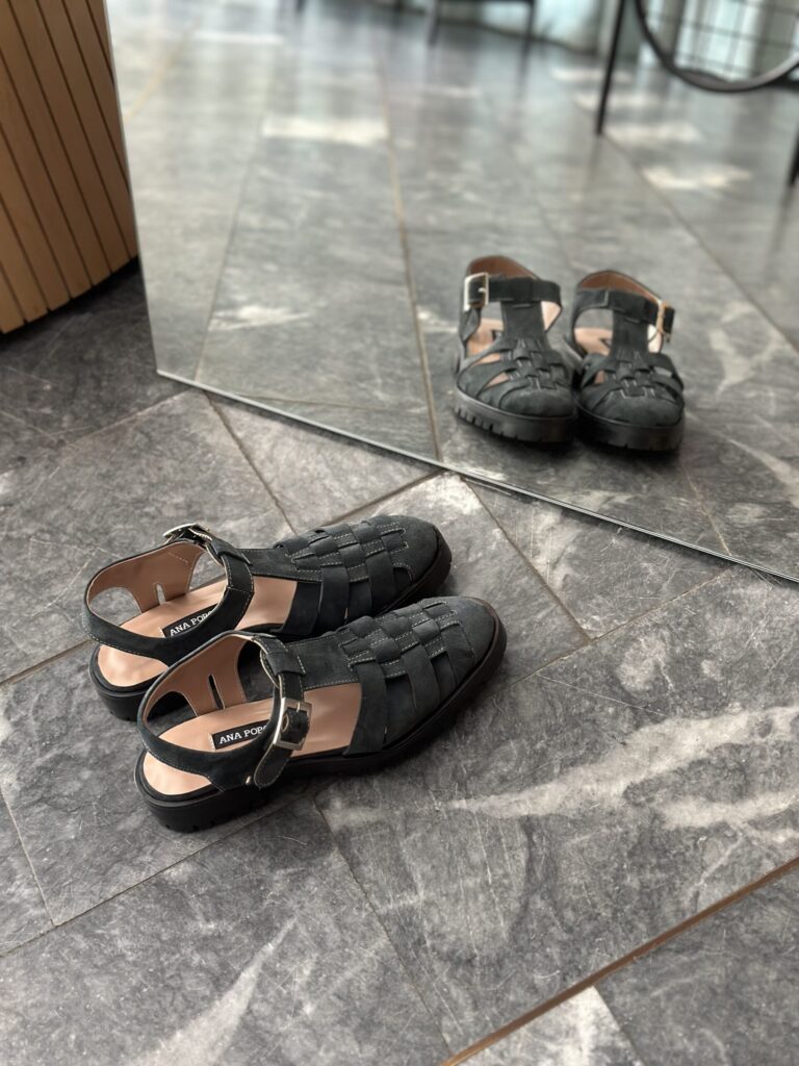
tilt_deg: -50.6
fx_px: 1477
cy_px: 533
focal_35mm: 48
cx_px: 400
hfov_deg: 30.3
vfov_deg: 39.7
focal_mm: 6.86
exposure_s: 1/60
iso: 320
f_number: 1.78
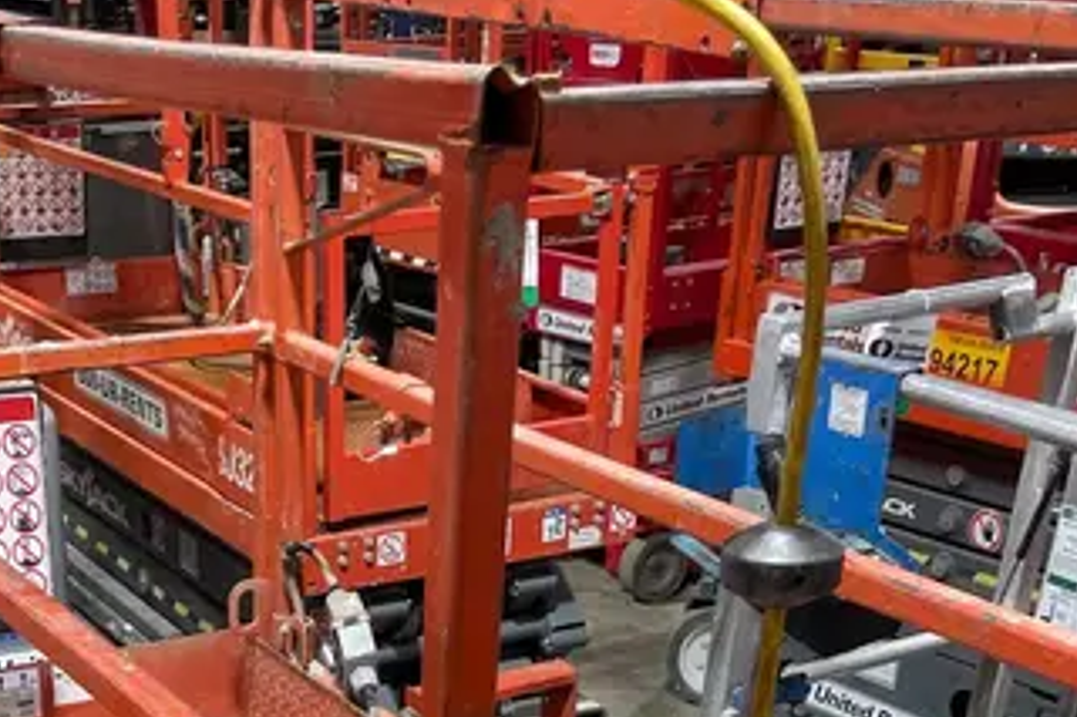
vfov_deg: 19.0
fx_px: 1854
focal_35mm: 62
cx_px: 313
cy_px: 1102
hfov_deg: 32.0
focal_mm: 4.2
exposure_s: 1/60
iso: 100
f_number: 1.6
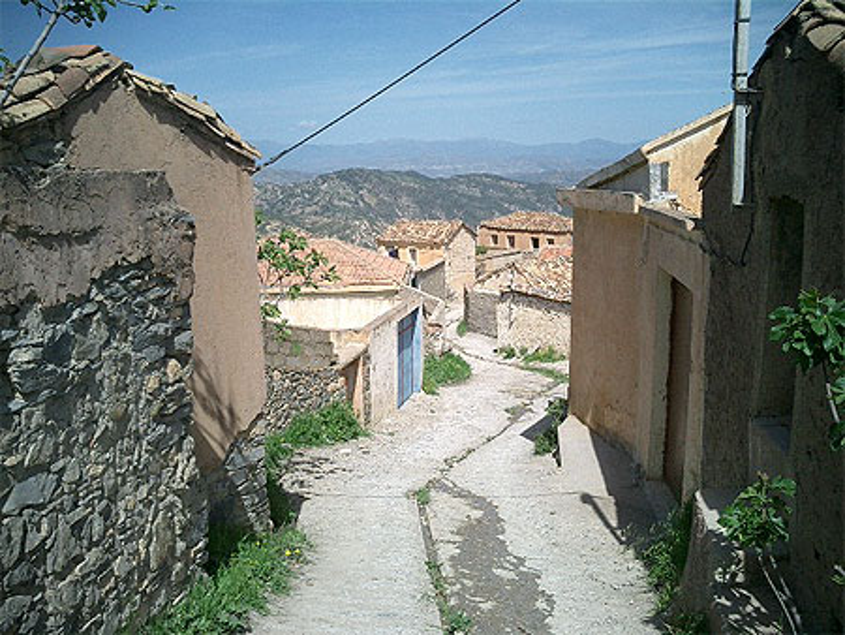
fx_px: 855
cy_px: 318
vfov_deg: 40.7
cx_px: 422
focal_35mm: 35
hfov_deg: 52.6
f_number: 4.2
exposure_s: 1/1000
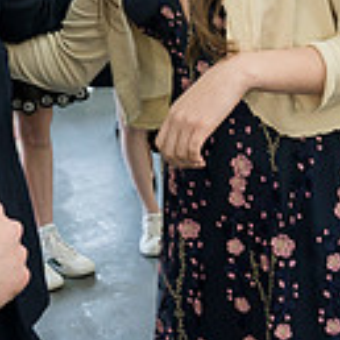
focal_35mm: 99
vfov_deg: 16.9
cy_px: -49
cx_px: 163
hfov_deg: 17.6
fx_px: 1100
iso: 1250
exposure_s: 1/200
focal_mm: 26
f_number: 5
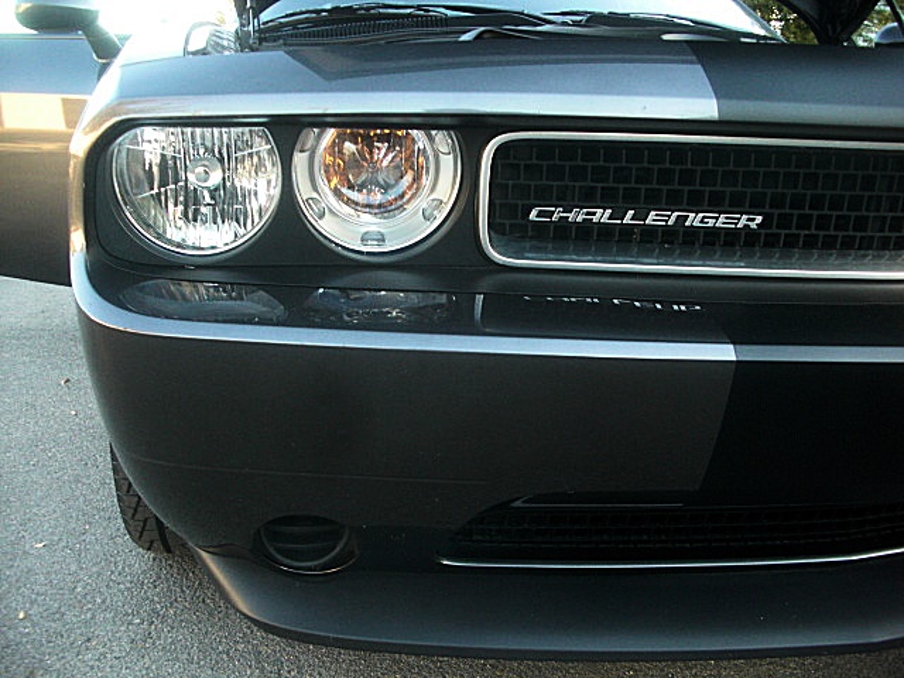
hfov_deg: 51.4
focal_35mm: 36
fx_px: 940
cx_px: 452
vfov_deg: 39.7
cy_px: 339
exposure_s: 1/100
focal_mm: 6.3
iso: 200
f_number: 2.8
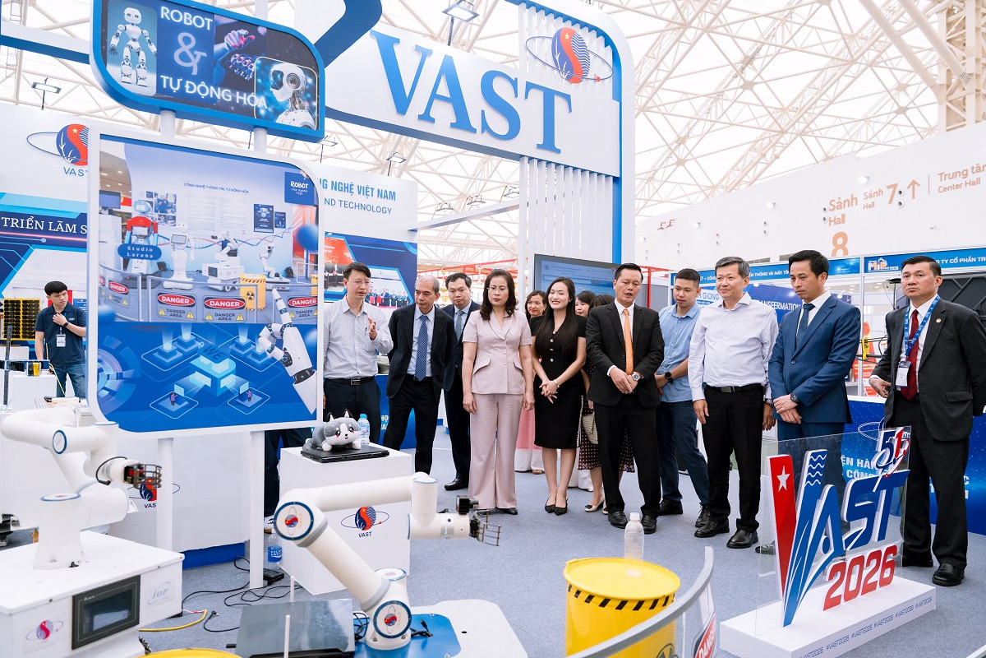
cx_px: 485
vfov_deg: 52.2
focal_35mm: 24
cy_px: 333
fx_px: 670
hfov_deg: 72.7
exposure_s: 1/200
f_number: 3.2
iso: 640
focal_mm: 24
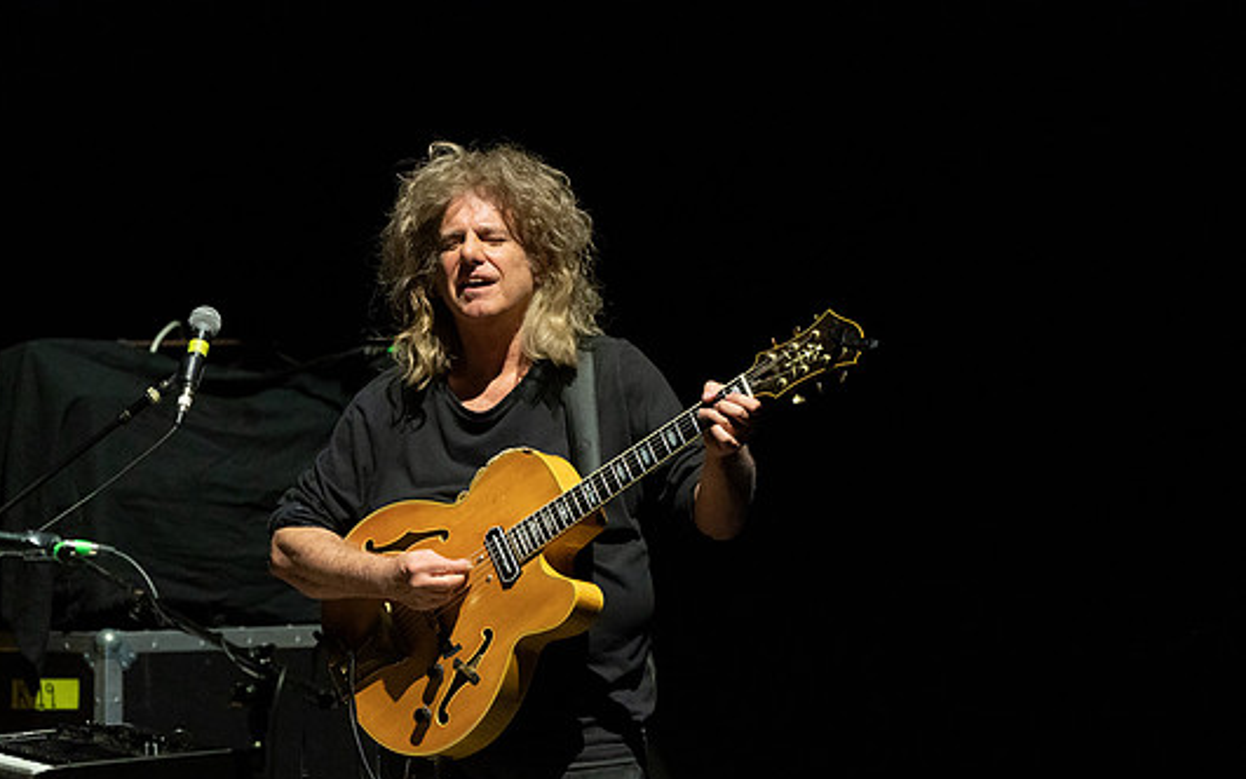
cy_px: 452
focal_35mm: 435
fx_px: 14773
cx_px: 570
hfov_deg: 4.8
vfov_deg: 3.0
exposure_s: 1/250
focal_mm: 391
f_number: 5.6
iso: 3200
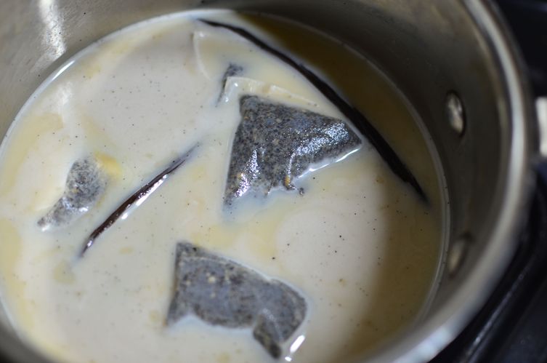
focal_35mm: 52
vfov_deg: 25.6
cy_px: 182
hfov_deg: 37.9
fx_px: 796
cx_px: 274
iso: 400
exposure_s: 1/20
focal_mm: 35
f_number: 2.4
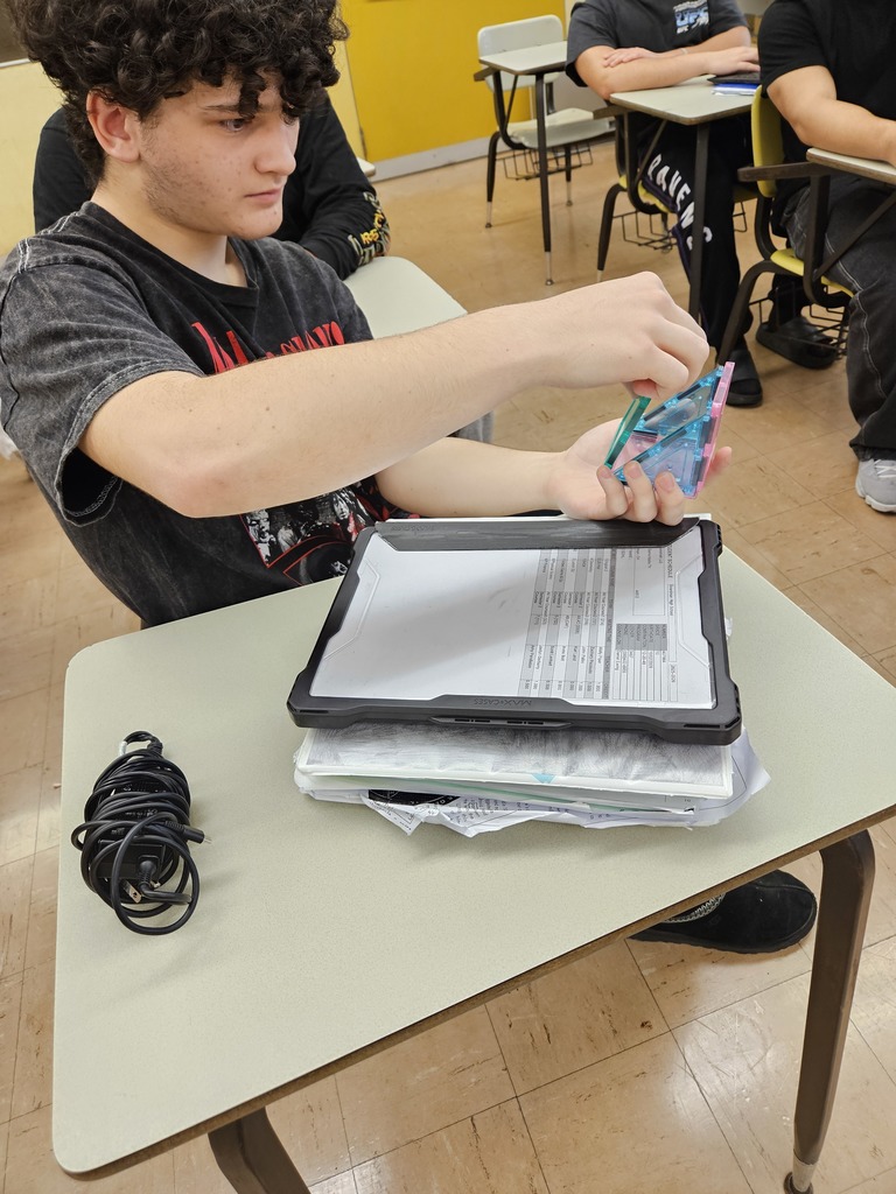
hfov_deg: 58.9
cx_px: 448
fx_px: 794
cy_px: 597
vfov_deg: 73.9
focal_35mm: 23
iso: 320
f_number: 1.8
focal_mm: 5.4
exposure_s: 1/120
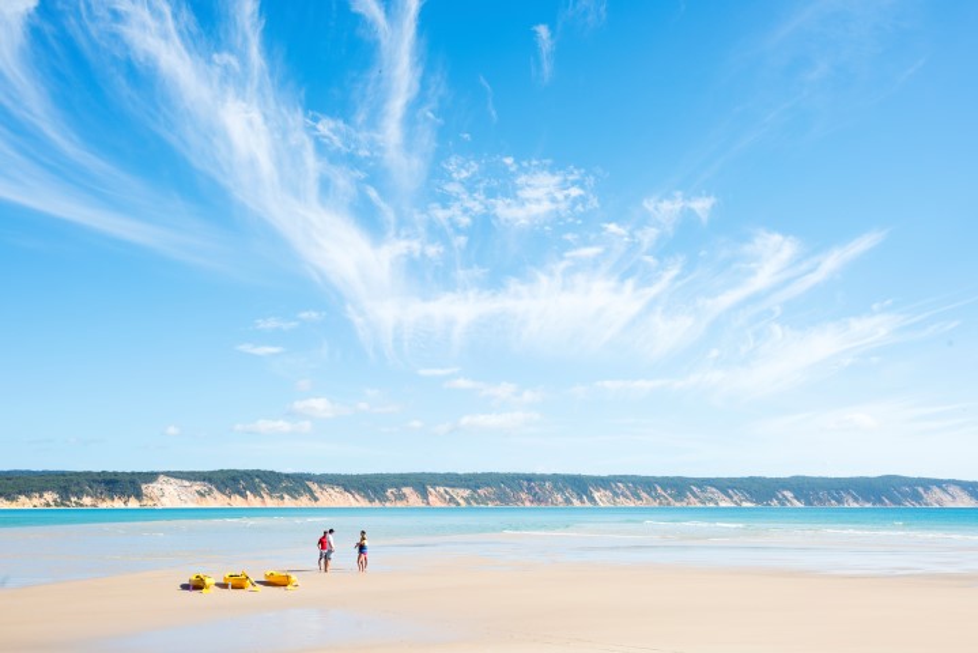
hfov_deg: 55.8
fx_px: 924
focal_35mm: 34
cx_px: 489
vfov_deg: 38.9
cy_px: 326
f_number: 10
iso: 100
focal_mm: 34
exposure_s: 1/200
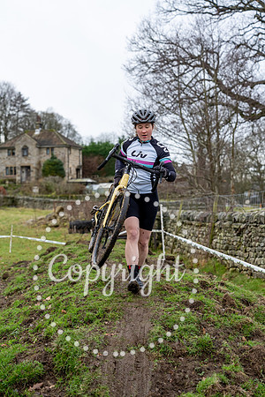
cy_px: 198
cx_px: 132
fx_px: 740
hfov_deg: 20.3
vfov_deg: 30.1
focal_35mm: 67
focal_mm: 67
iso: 1000
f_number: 3.5
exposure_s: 1/1000
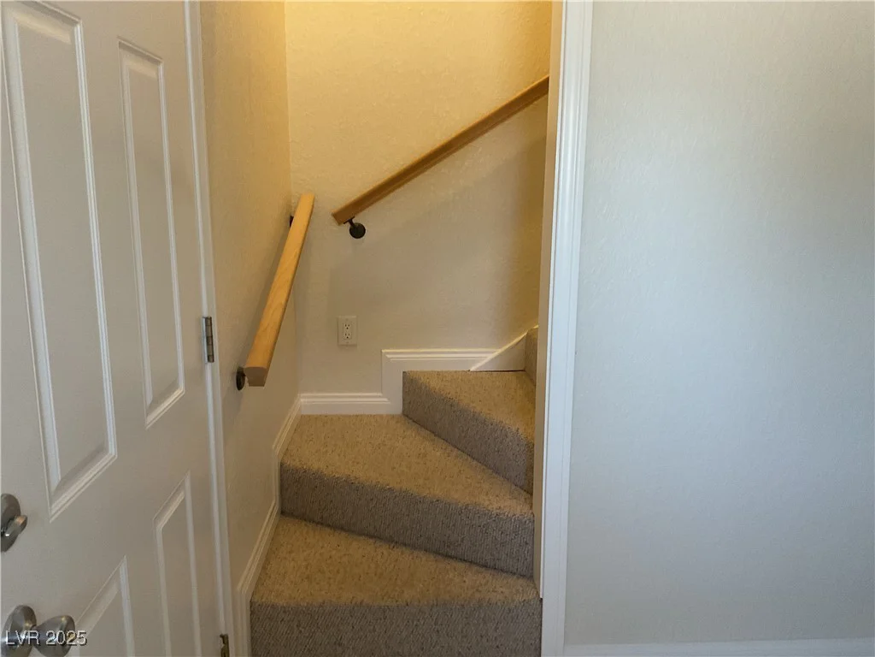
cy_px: 328
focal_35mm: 29
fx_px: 733
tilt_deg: -12.1
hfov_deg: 61.7
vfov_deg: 48.2
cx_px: 438
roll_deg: -2.8
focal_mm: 3
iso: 160
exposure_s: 1/60
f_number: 1.8
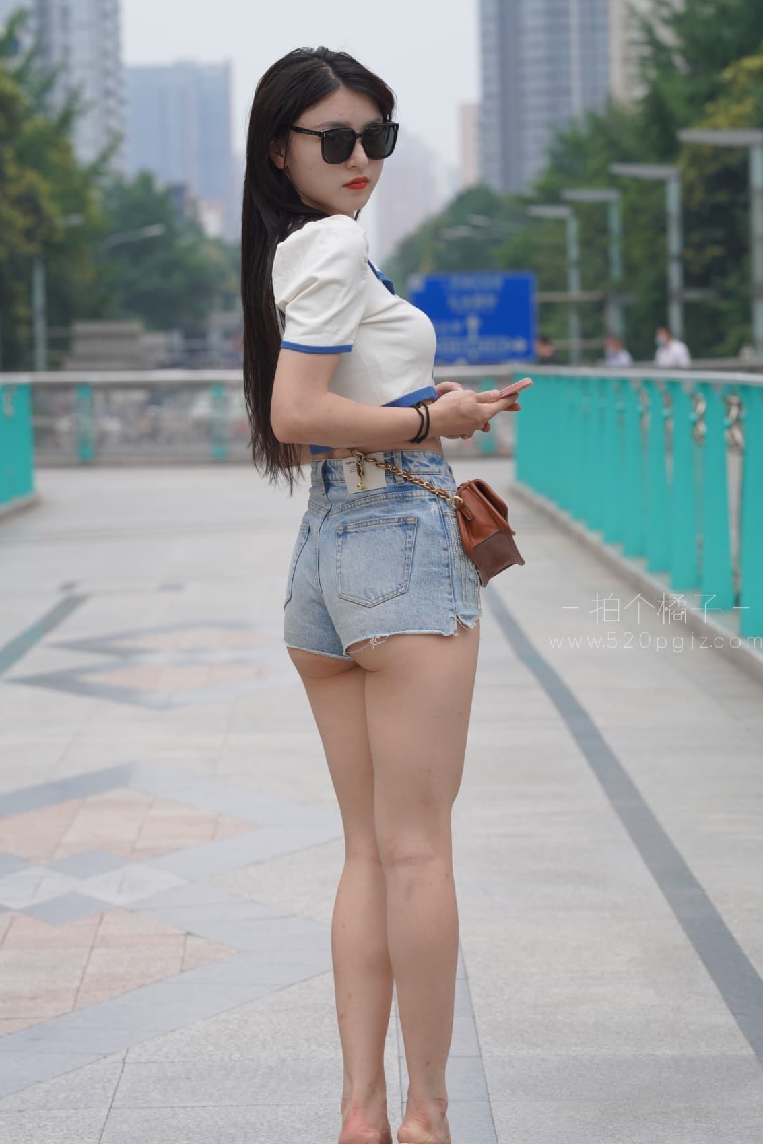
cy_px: 588
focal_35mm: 143
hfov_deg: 9.6
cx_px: 401
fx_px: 4545
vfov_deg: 14.3
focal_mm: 135
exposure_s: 1/400
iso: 250
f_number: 7.1
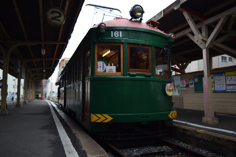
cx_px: 118
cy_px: 78
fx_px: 177
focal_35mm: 27
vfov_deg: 48.0
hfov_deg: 67.4
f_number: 3.5
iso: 100
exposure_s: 1/250
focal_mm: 18
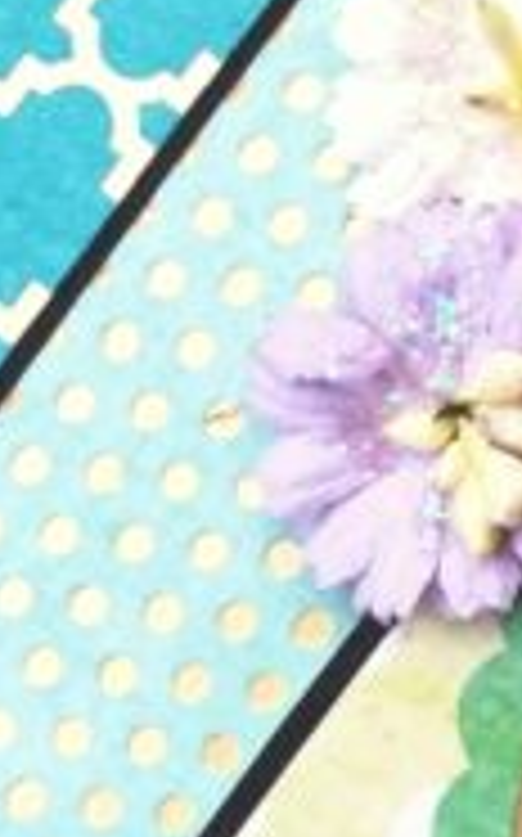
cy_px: 666
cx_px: 1084
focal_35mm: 89
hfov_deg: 12.6
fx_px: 2029
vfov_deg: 23.0
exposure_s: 1/50
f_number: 2.2
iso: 80
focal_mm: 3.83
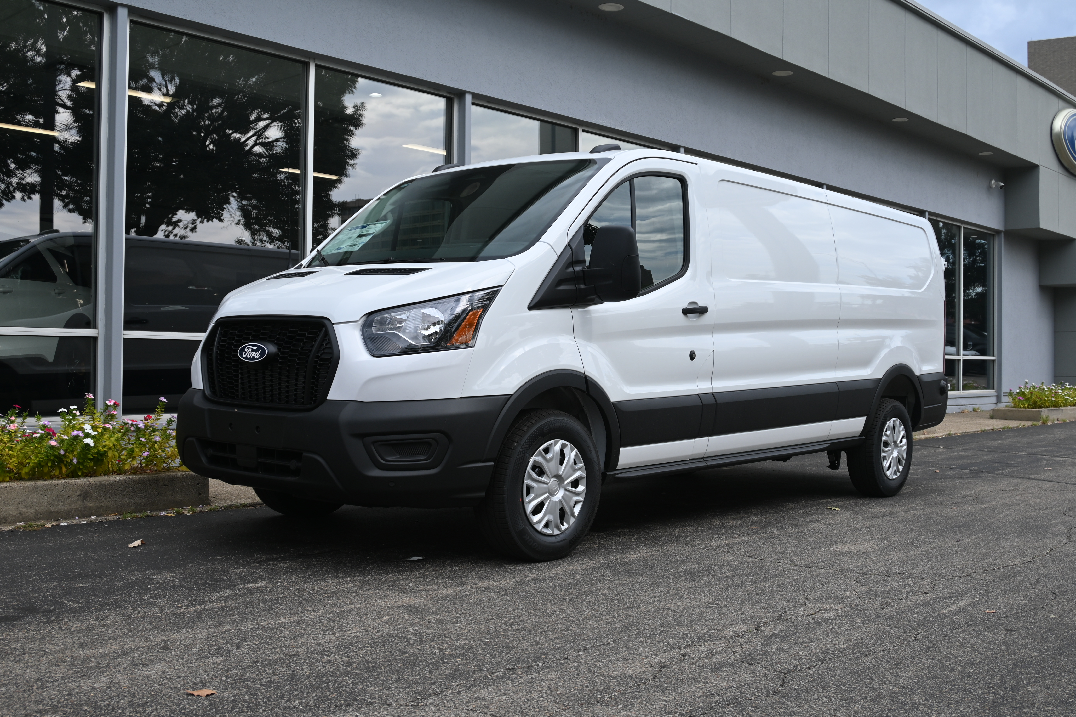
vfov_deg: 29.4
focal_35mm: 46
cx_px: 538
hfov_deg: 43.0
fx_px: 1367
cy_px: 358
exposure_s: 1/400
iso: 100
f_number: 7.1
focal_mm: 30.5
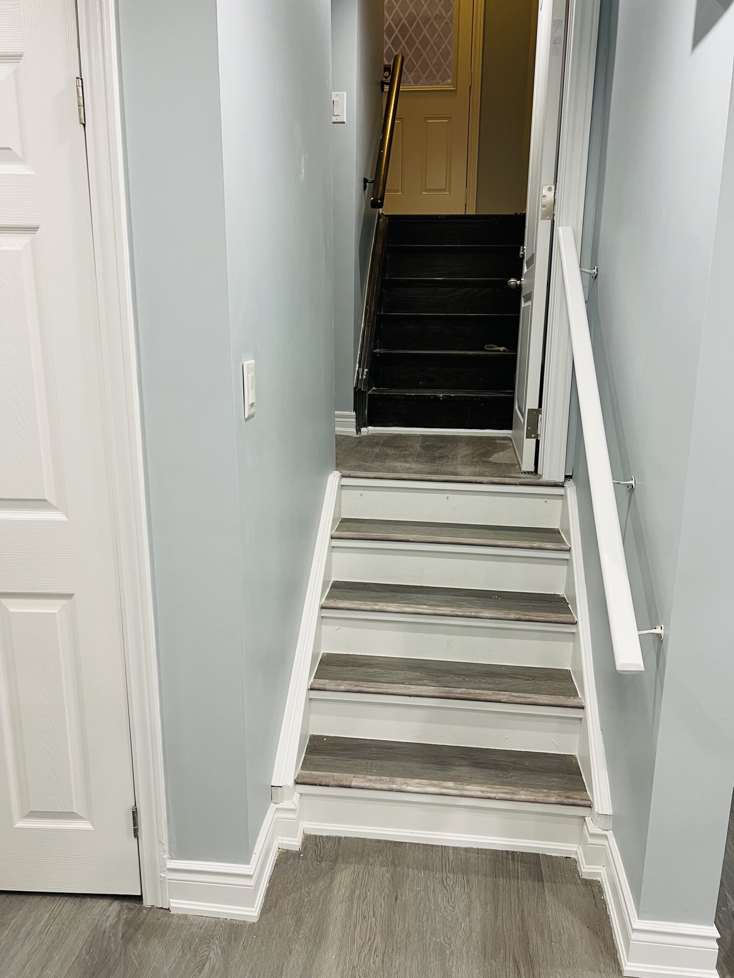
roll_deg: -1.0
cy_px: 489
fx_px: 735
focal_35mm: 26
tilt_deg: -12.8
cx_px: 367
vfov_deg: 67.3
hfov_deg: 53.1
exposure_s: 1/60
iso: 100
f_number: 1.5
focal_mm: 5.7
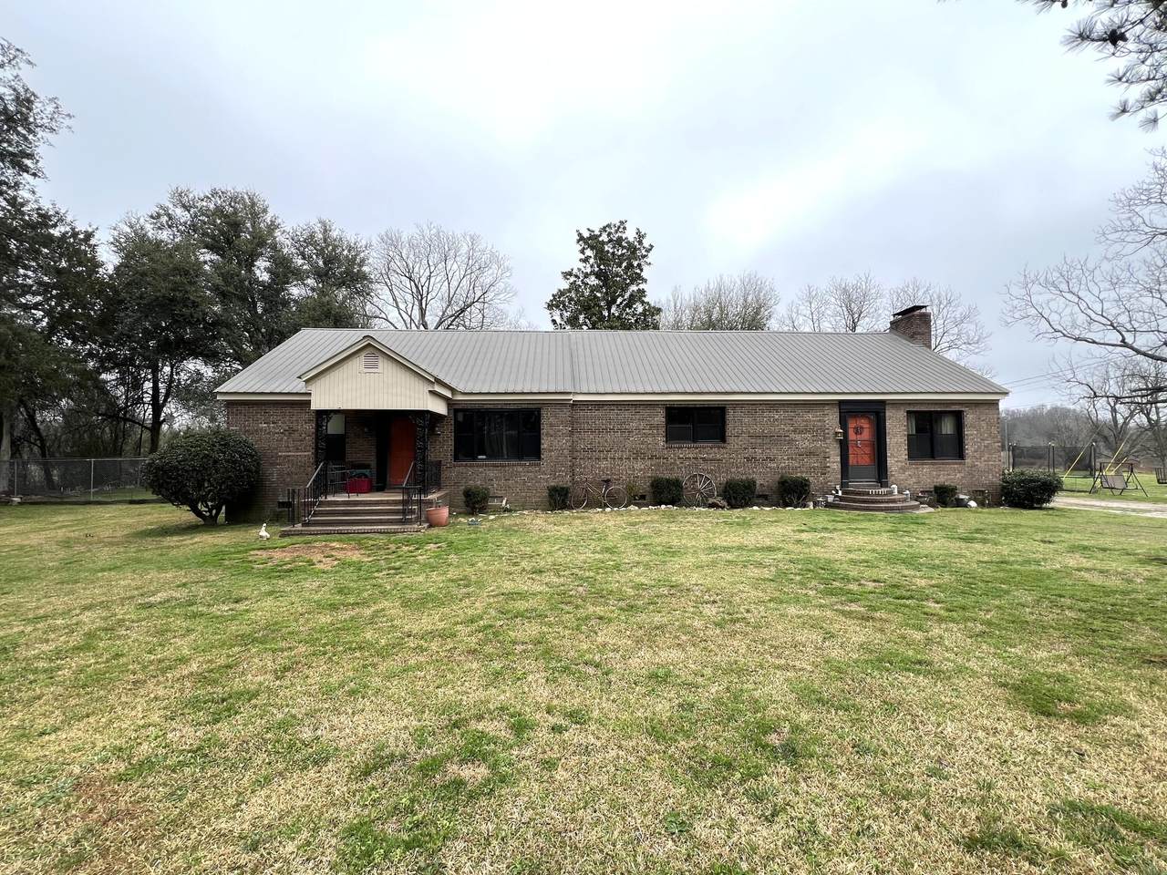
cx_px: 584
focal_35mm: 15
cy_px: 438
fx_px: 506
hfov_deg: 98.2
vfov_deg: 81.7
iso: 32
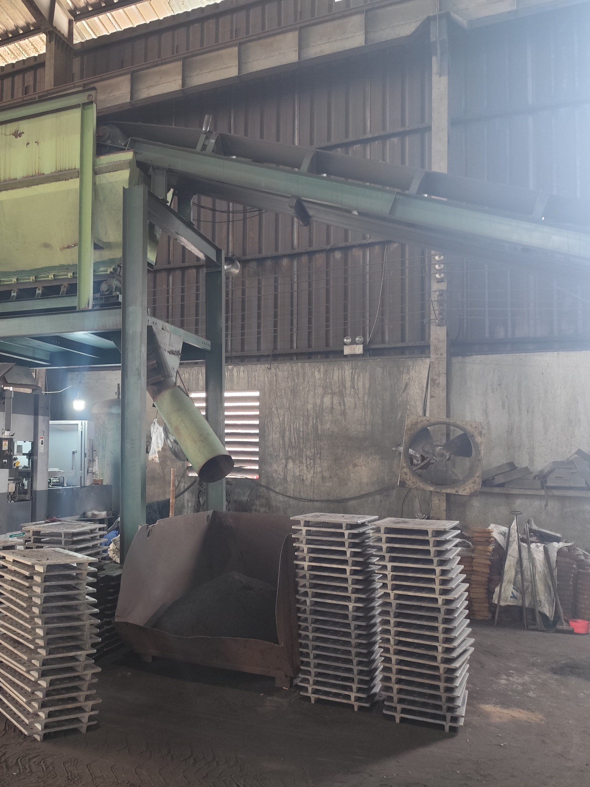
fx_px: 705
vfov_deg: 58.4
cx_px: 101
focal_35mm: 31
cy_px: 396
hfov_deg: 42.9
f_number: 1.65
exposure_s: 1/50
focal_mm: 6.14
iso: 500
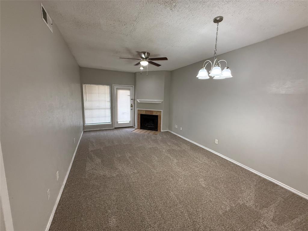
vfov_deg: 85.7
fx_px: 125
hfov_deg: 102.1
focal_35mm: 14
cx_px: 154
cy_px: 116
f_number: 2.2
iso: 320
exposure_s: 1/120
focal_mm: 2.22
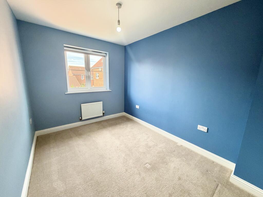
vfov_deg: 85.7
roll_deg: -0.7
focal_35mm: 14
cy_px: 98
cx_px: 132
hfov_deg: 102.1
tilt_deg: -10.9
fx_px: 106
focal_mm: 2.22
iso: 200
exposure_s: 1/100
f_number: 2.2
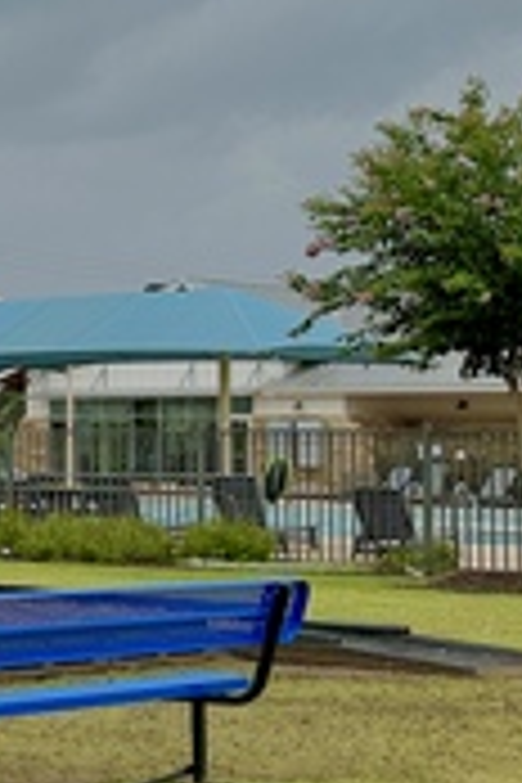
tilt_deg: +1.4
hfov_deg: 11.4
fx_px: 2001
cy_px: 392
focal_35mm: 92
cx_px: -850
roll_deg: -0.2
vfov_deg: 22.1
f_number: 1.78
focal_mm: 6.86
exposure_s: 1/1412
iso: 80
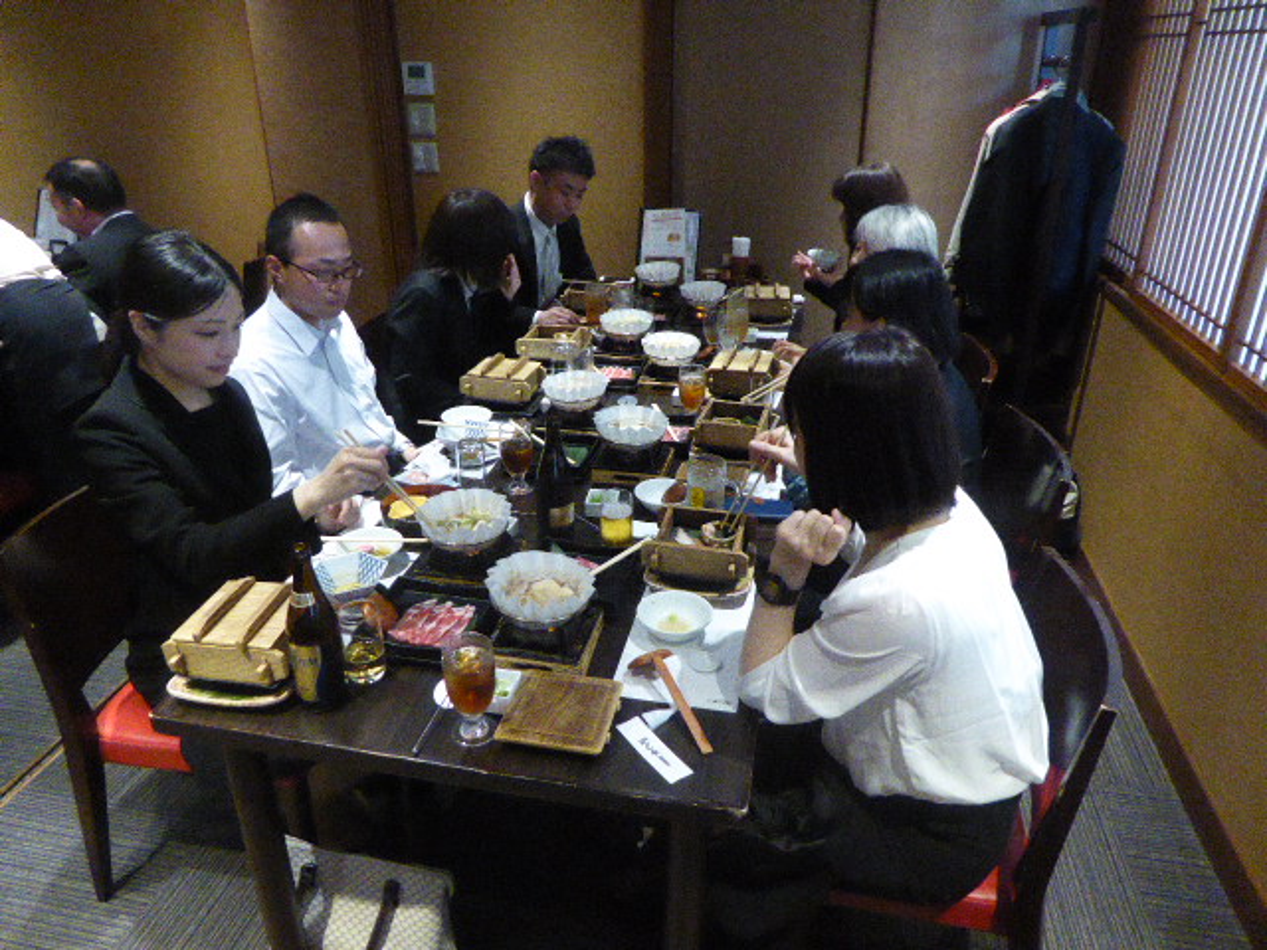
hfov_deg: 69.4
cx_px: 634
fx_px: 915
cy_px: 475
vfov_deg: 54.9
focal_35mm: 25
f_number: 3.3
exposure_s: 1/40
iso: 1600
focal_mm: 4.3
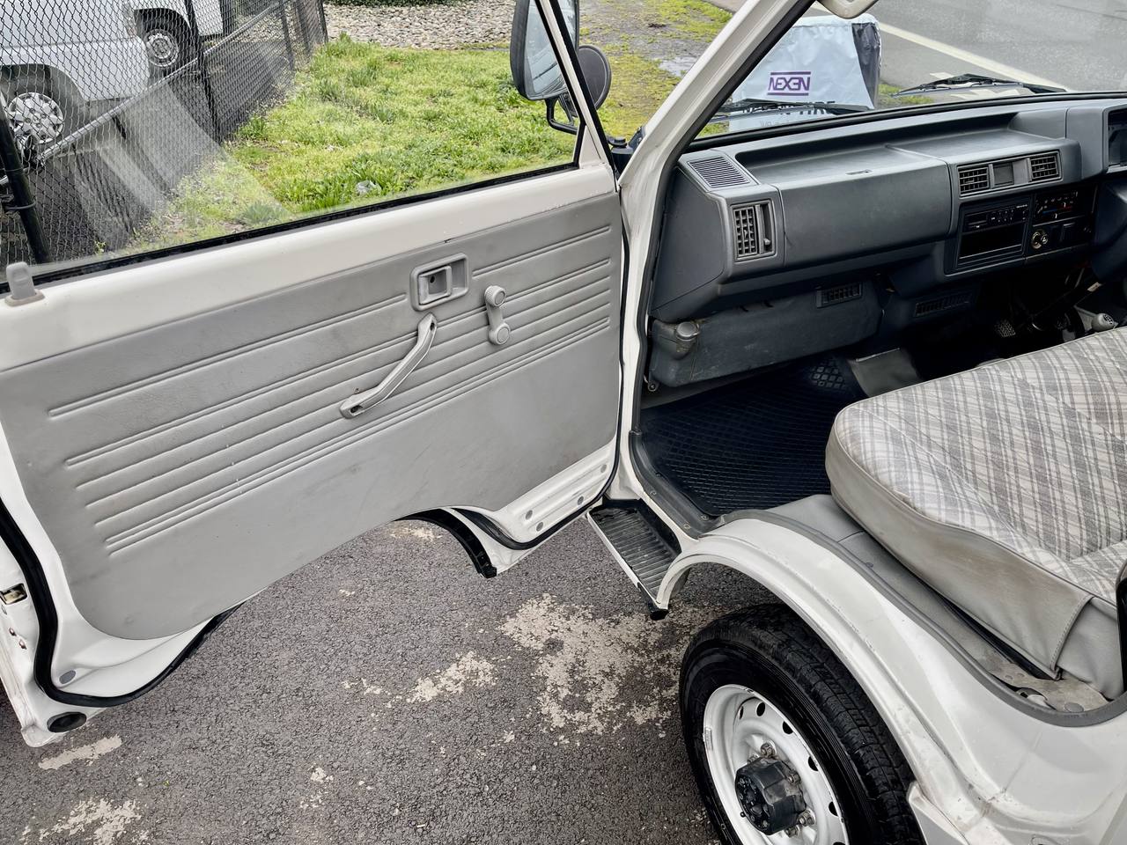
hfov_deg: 69.4
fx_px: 814
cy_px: 422
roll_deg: +1.5
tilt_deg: -31.7
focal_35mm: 25
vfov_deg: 54.9
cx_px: 564
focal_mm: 5.1
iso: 32
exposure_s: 1/466
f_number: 1.6
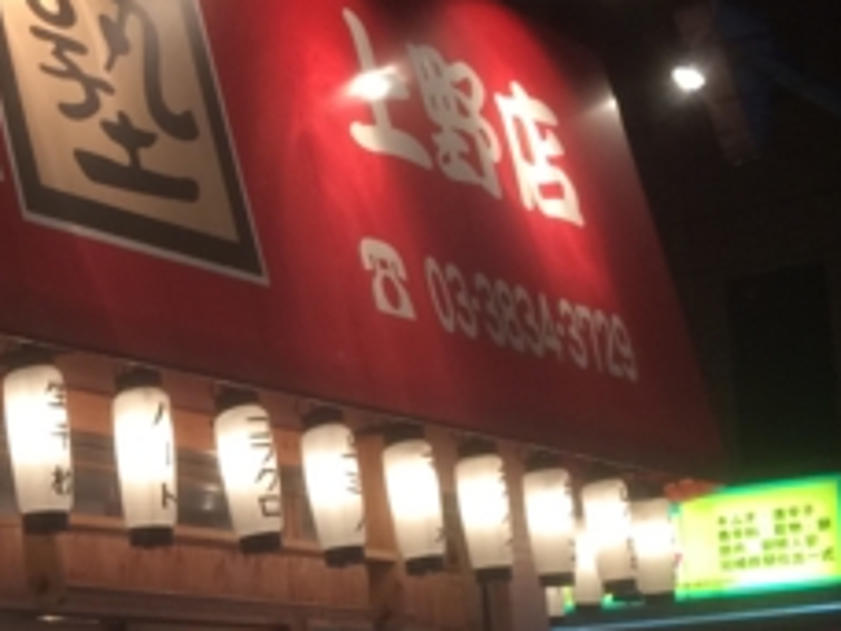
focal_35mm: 89
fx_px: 2162
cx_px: -203
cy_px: 563
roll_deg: +2.0
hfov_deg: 20.4
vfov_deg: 16.4
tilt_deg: +6.3
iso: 80
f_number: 2.2
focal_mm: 4.15
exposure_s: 1/30
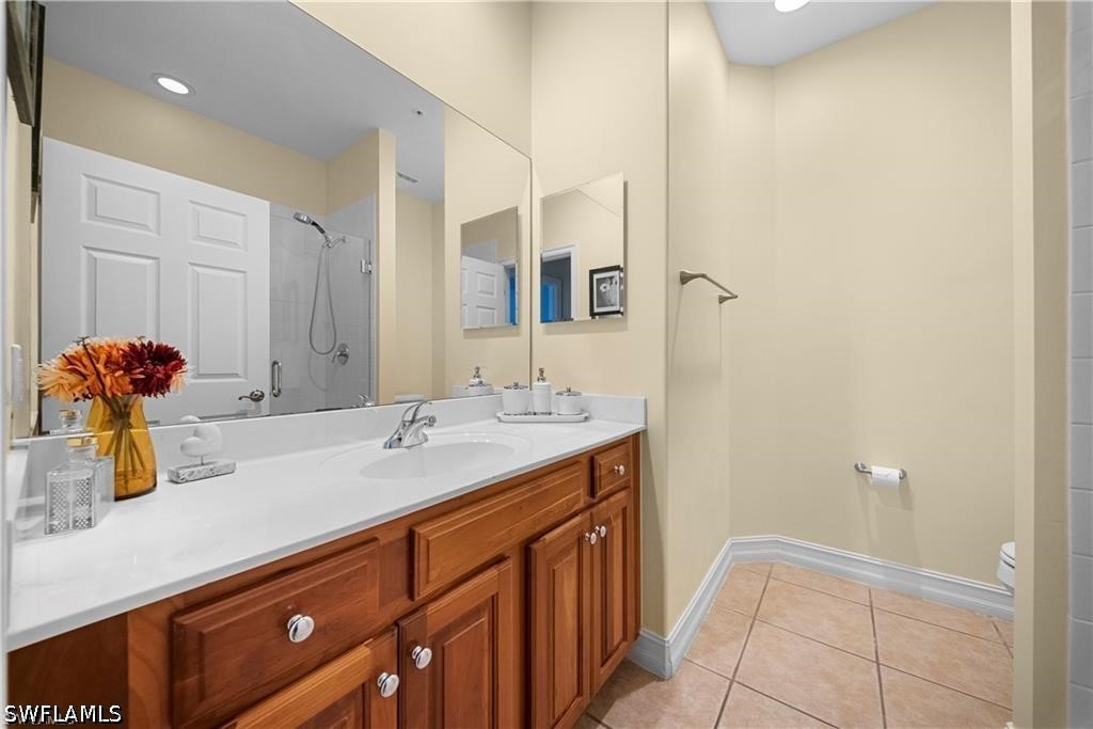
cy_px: 364
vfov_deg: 90.0
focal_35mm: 12
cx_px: 546
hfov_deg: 112.6
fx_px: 364
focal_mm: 12
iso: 2000
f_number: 9
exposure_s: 1/20
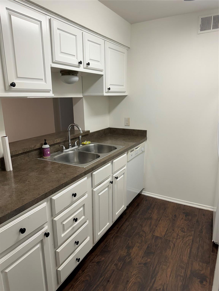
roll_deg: -0.1
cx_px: 110
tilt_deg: -13.1
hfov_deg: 56.8
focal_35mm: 24
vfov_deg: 71.6
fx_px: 202
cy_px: 146
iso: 160
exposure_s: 1/120
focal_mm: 6.86
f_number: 1.78
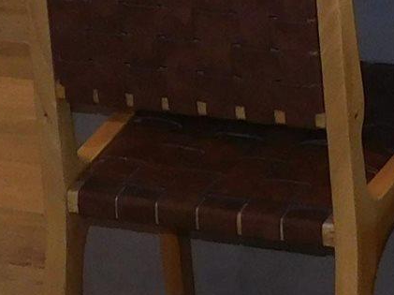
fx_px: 1911
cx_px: 497
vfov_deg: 8.1
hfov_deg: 11.5
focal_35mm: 168
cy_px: -436
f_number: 3
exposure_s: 1/50
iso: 125
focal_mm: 4
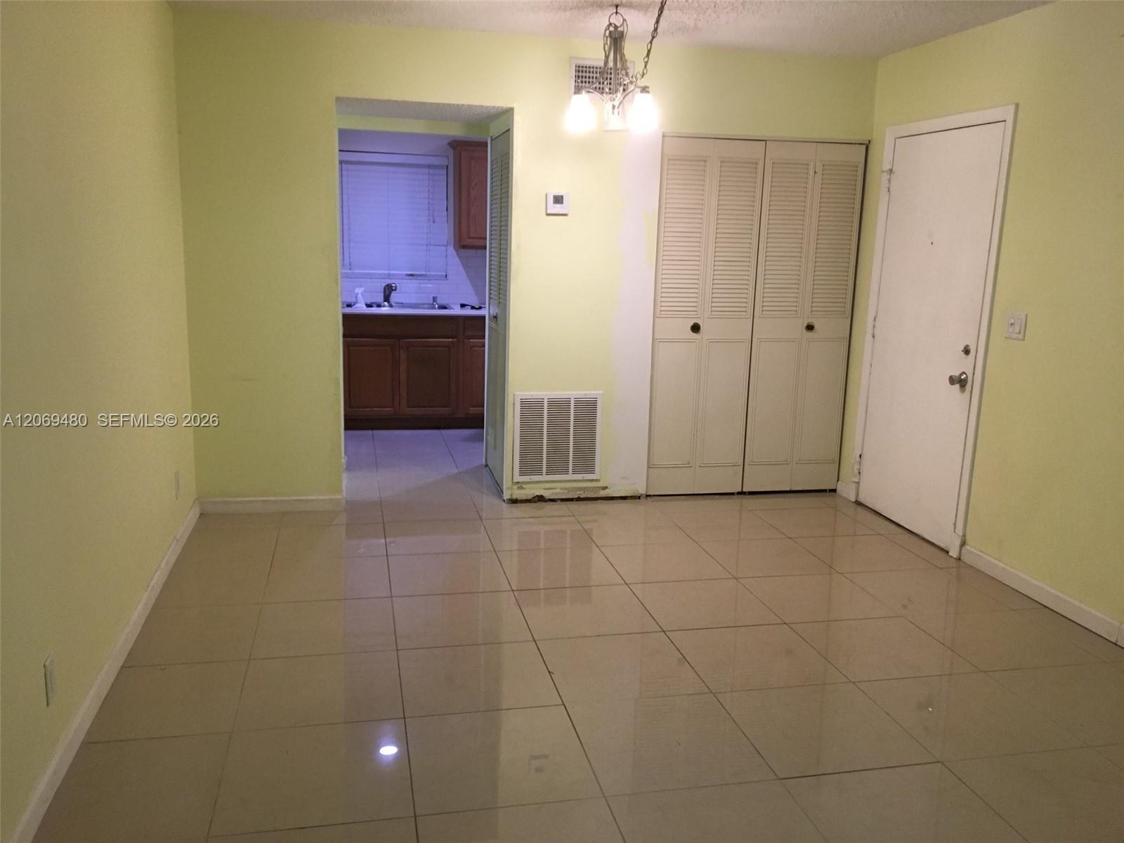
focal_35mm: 29
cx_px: 562
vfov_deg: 48.2
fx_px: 942
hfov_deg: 61.7
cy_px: 422
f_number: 2.2
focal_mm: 4.15
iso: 125
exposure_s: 1/30
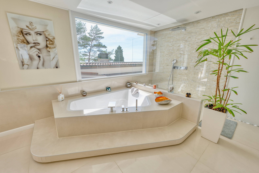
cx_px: 130
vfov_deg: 81.2
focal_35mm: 14
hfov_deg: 104.2
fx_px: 101
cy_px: 86
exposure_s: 1/250
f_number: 5
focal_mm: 14
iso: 320
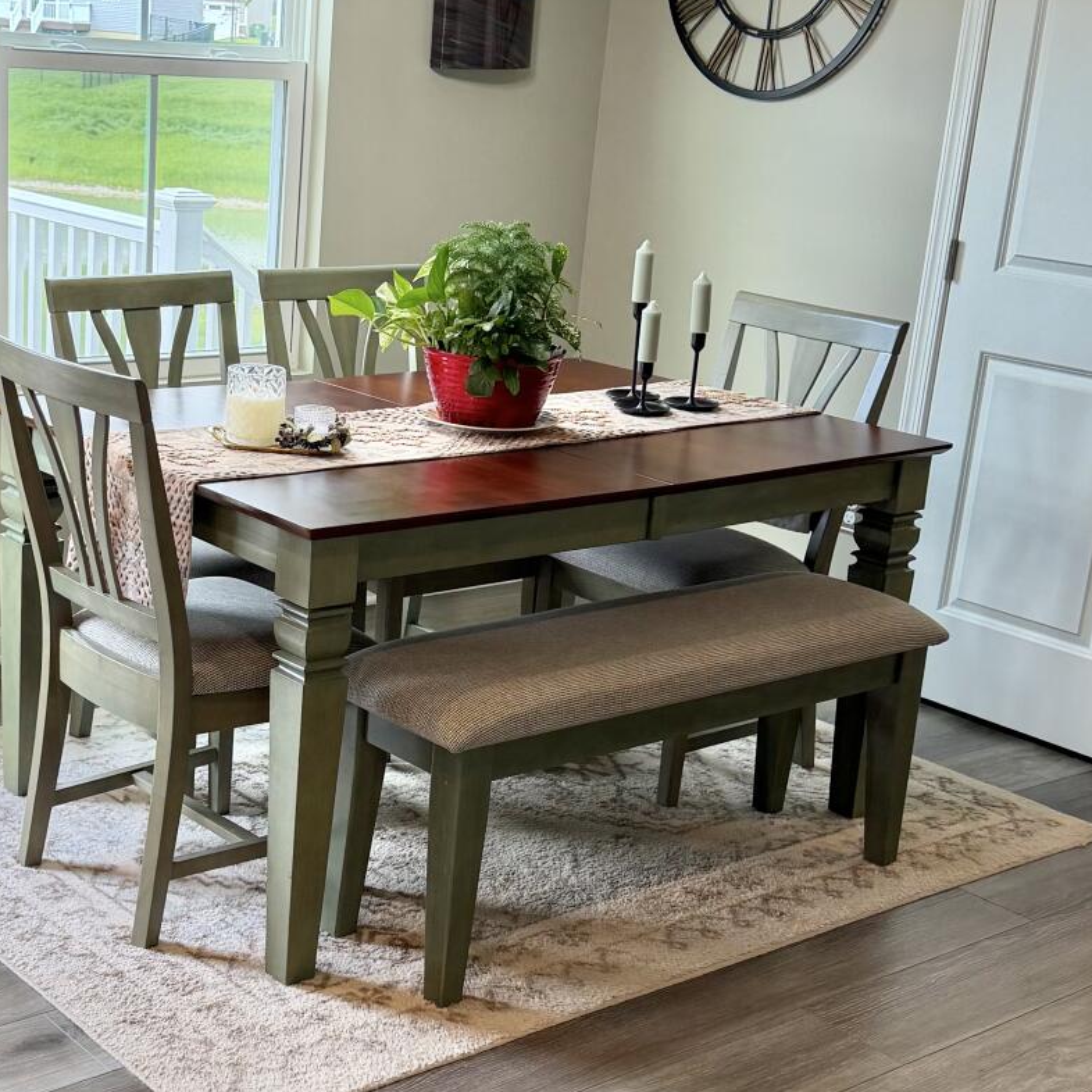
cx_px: 322
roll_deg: -5.1
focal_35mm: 54
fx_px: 1927
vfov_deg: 31.6
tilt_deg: -15.8
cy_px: 597
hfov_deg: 31.3
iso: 125
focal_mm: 6.76
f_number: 1.78
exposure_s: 1/154
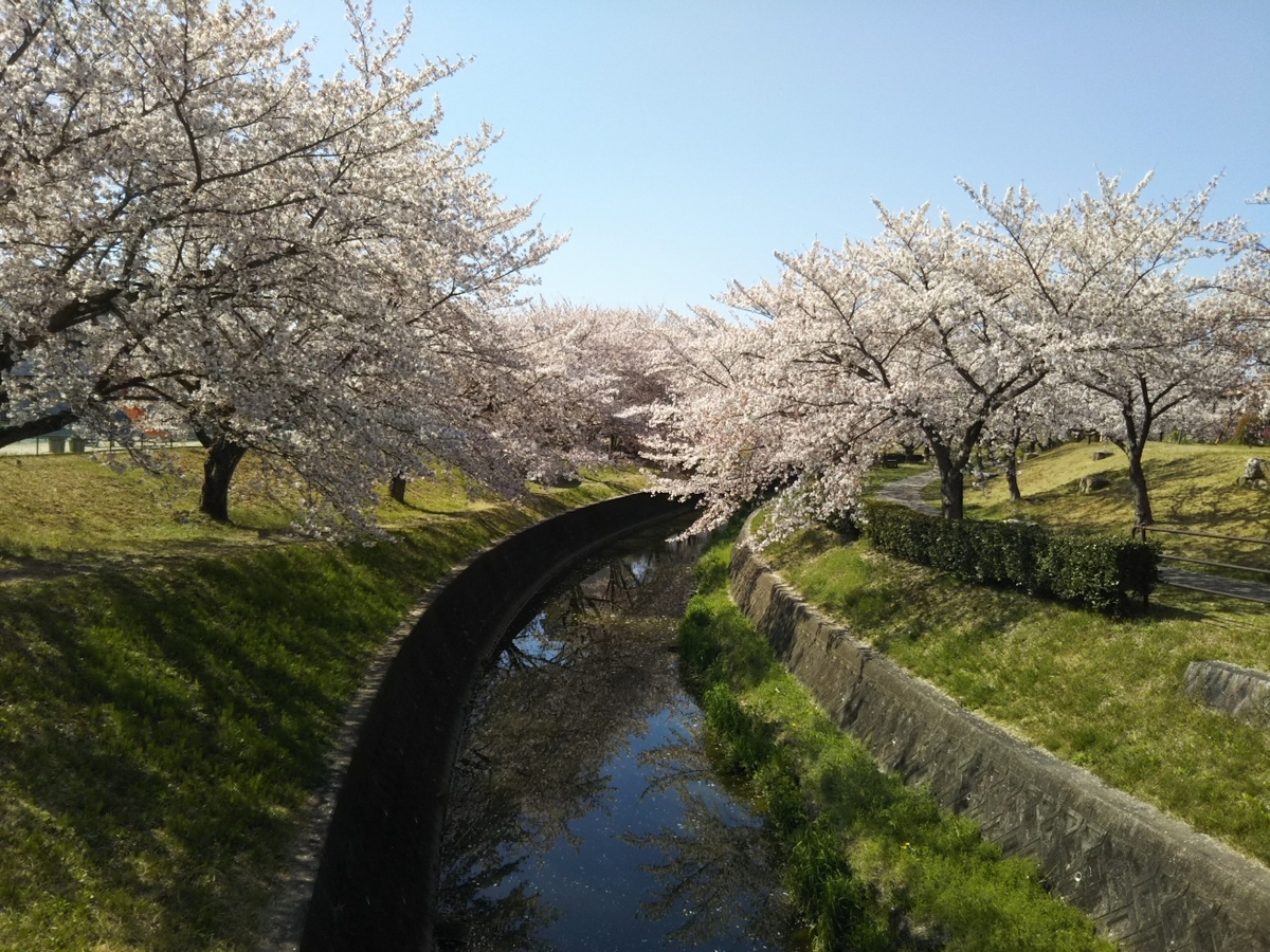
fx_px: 1101
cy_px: 476
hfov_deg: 60.0
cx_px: 635
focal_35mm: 30
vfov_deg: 46.8
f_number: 2.2
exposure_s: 1/933
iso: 25
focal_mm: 4
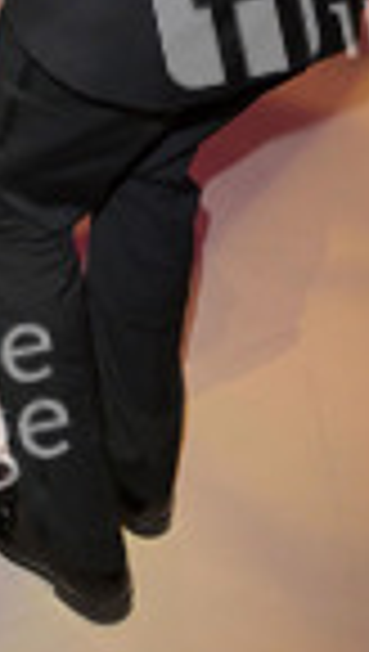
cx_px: -32
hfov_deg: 15.7
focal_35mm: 75
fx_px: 1299
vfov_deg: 24.0
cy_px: -243
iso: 4000
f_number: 5.6
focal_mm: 26
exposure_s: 1/250
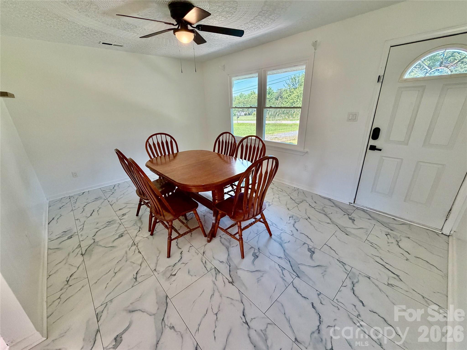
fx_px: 189
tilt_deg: -20.9
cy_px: 175
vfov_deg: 85.7
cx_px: 234
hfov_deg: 102.1
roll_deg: +1.6
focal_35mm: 14
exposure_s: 1/120
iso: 320
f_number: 2.2
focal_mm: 2.22
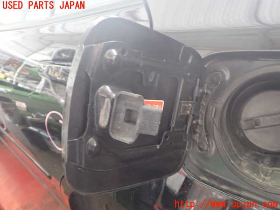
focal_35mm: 30
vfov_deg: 46.8
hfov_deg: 60.0
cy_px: 105
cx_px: 140
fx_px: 243
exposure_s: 1/30
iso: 320
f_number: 2.3
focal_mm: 5.4
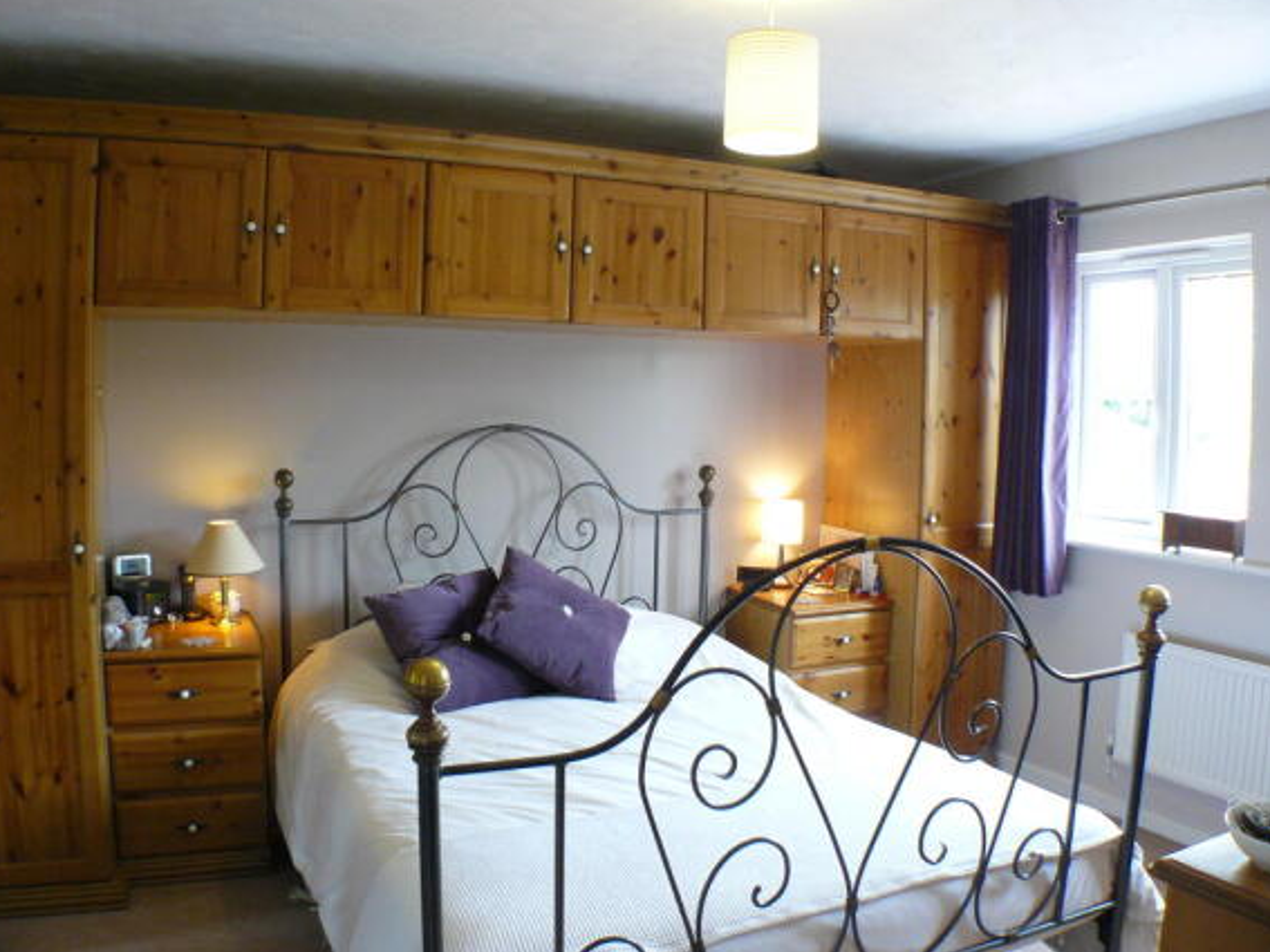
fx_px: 1357
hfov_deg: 50.1
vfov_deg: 38.7
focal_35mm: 37
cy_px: 474
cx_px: 626
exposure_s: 1/25
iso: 200
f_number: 2.8
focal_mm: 6
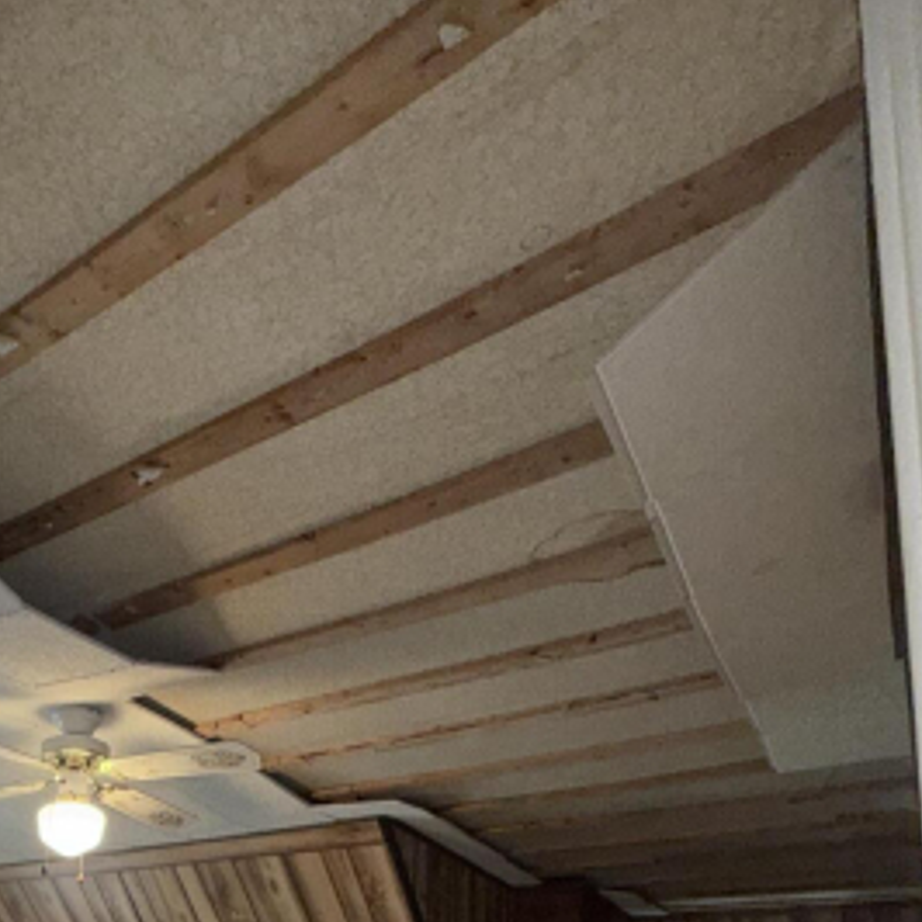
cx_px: 146
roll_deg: -6.3
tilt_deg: +9.5
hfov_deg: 48.6
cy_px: 913
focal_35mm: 31
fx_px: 934
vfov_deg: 44.9
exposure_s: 1/122
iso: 40
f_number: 2.2
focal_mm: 2.22
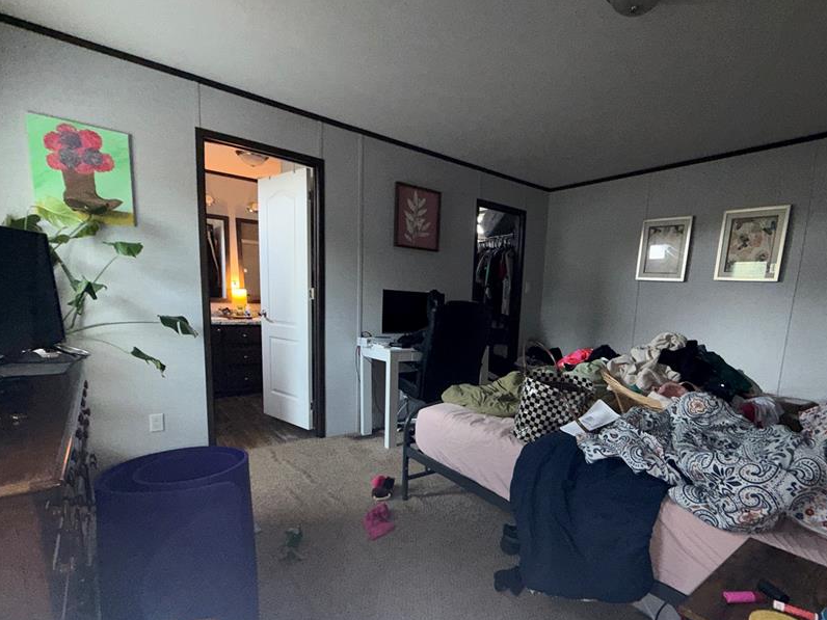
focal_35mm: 18
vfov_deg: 71.0
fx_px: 430
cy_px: 363
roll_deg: -2.3
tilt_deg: -8.4
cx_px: 477
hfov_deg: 87.1
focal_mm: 2.22
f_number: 2.2
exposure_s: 1/52
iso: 80
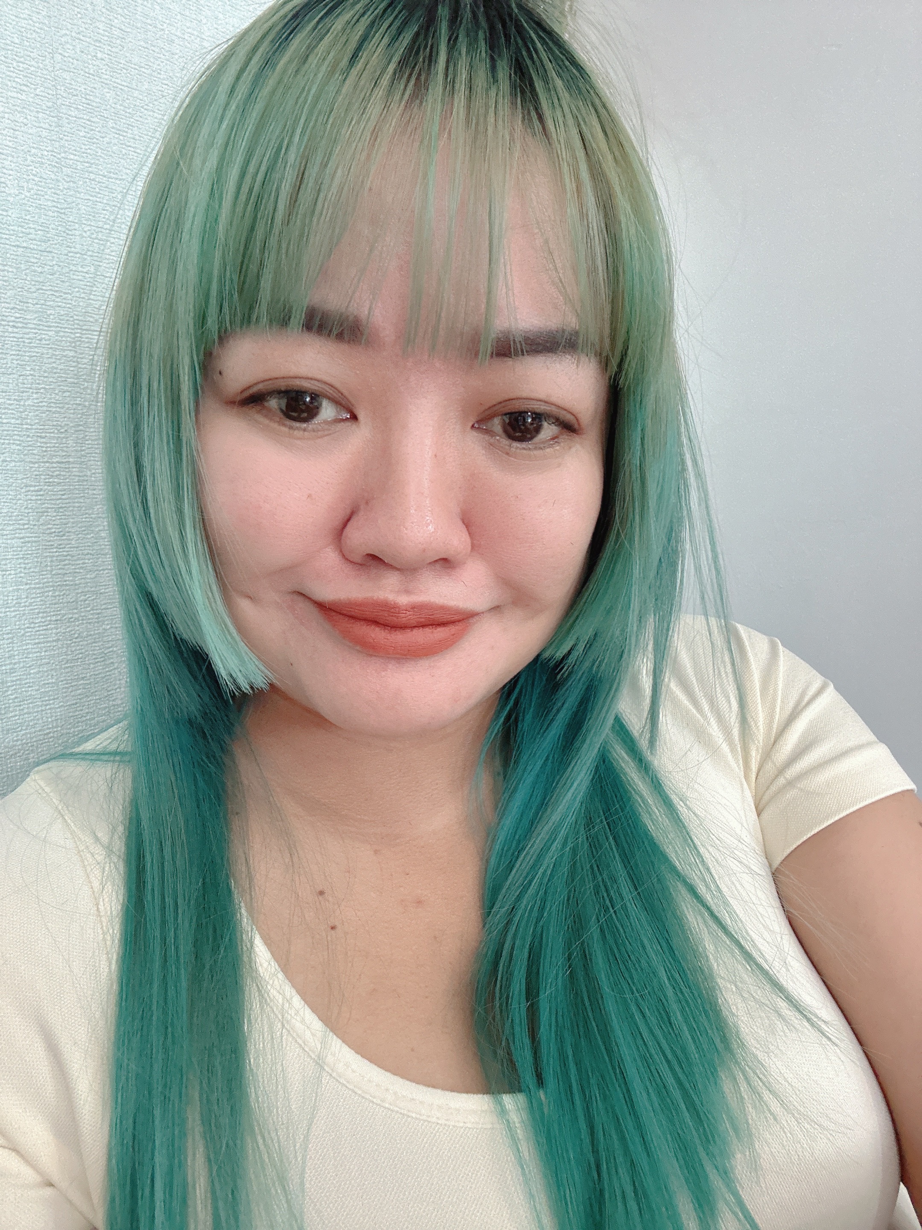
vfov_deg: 73.9
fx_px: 817
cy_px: 615
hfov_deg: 58.9
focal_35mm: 23
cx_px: 461
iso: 320
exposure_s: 1/60
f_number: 1.9
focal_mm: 2.69
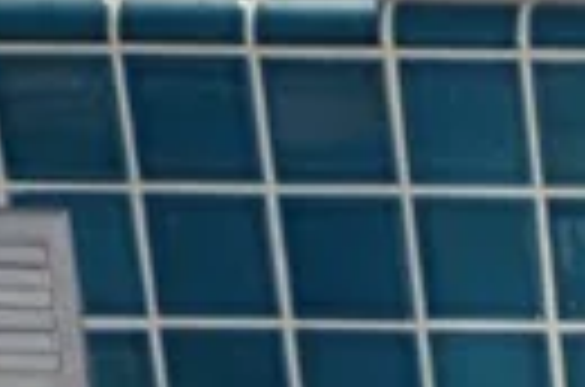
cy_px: 1346
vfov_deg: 5.3
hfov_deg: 7.5
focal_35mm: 237
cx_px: 1836
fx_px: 3842
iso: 100
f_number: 13
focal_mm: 20
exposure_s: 1/200
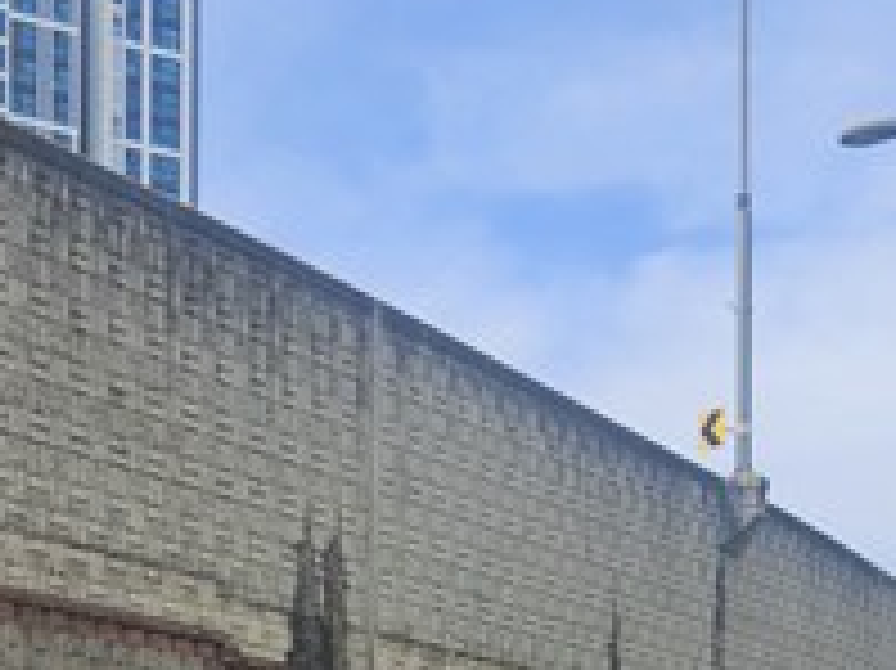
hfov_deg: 23.3
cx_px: 41
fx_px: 2095
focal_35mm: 81
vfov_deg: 16.8
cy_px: 960
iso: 25
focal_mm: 5.4
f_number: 1.8
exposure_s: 1/1533
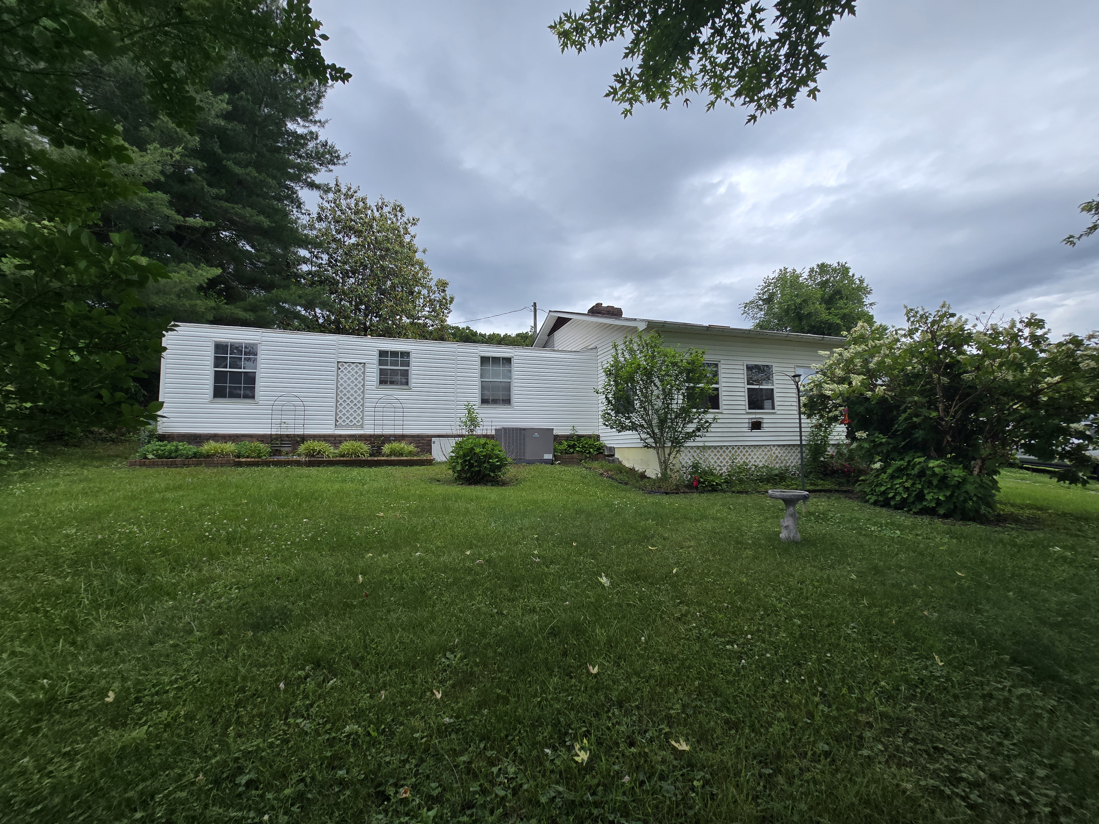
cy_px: 412
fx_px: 413
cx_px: 550
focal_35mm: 13
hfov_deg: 106.2
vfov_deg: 89.9
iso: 50
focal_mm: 2.2
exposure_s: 1/1920
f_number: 2.2
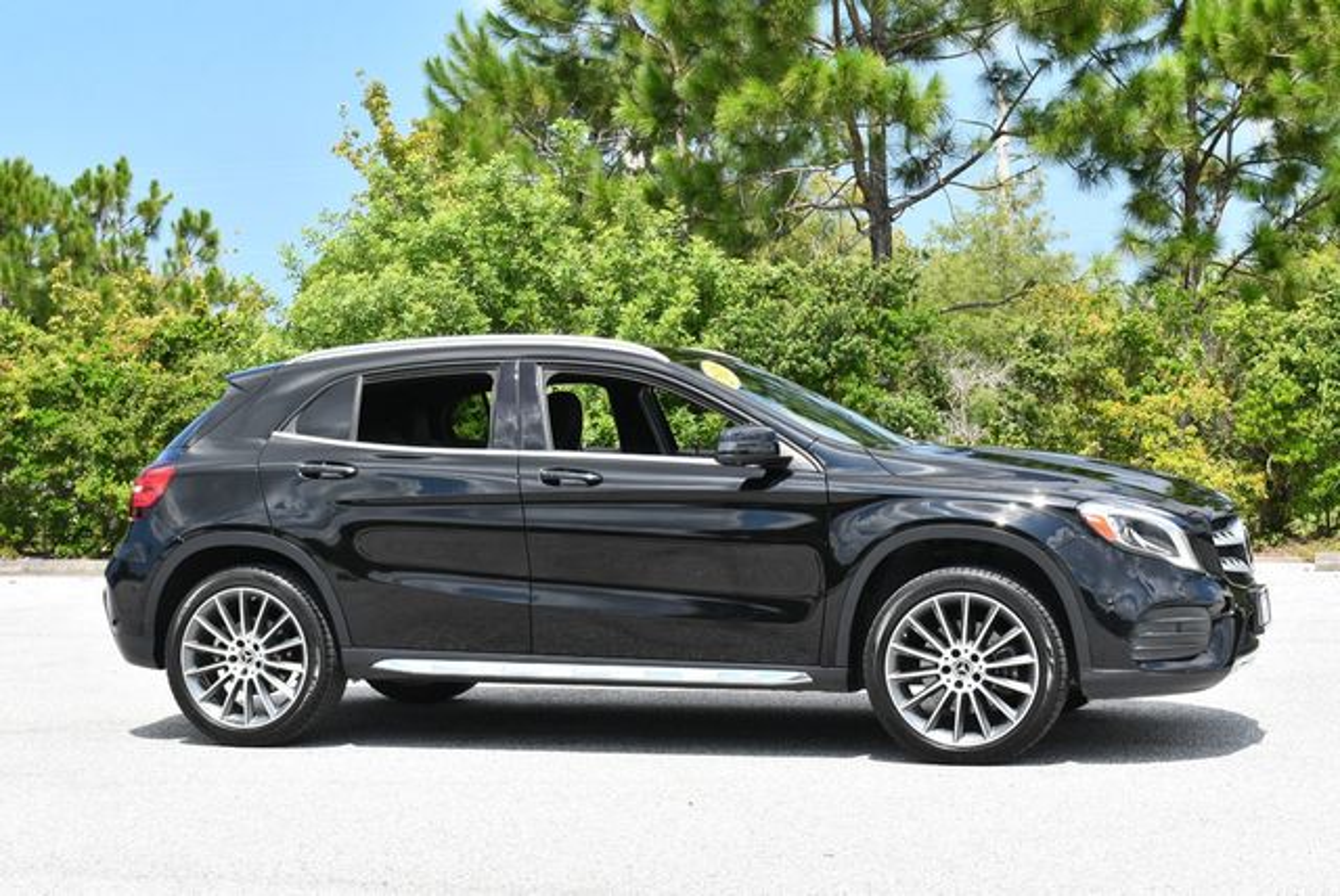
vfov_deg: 21.3
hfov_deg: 31.4
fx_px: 2384
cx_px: 670
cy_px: 448
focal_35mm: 64
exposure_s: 1/250
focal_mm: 32
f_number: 8
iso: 180
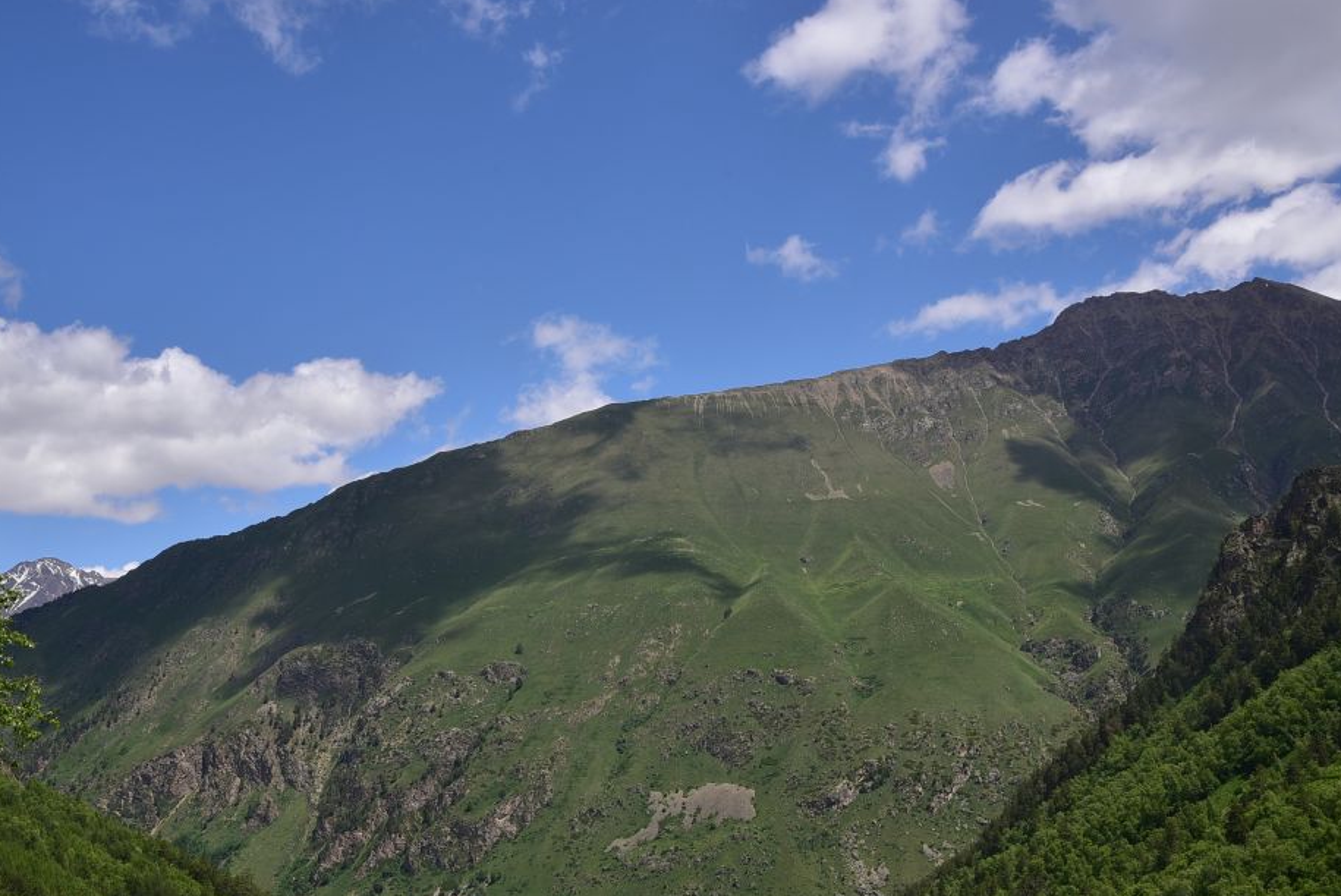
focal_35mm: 71
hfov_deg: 28.4
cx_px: 661
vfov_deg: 19.2
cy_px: 561
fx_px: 2646
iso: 100
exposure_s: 1/125
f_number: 14
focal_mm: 50
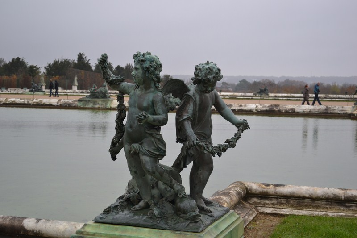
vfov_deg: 22.6
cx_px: 178
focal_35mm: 60
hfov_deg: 33.4
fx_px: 595
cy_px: 119
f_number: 5.3
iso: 400
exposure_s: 1/125
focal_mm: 40
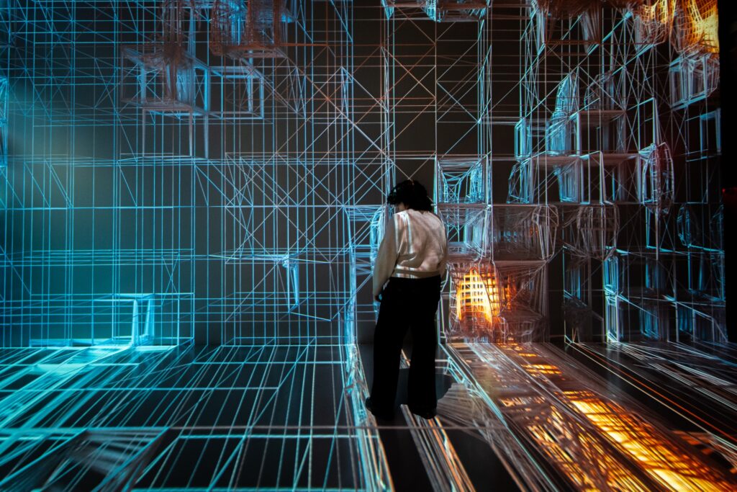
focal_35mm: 14
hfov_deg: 104.2
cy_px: 246
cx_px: 368
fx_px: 287
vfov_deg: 81.2
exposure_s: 1/60
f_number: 2.8
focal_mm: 14
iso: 6400
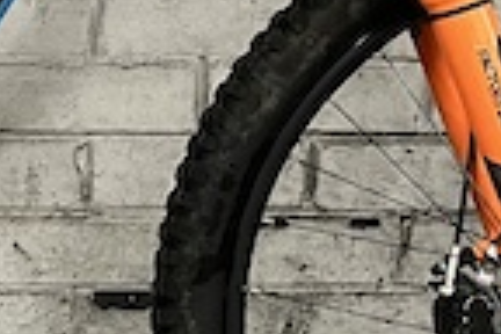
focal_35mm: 150
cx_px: -59
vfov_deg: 9.1
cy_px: 73
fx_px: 2087
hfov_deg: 13.4
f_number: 1.6
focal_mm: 5.1
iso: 500
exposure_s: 1/50
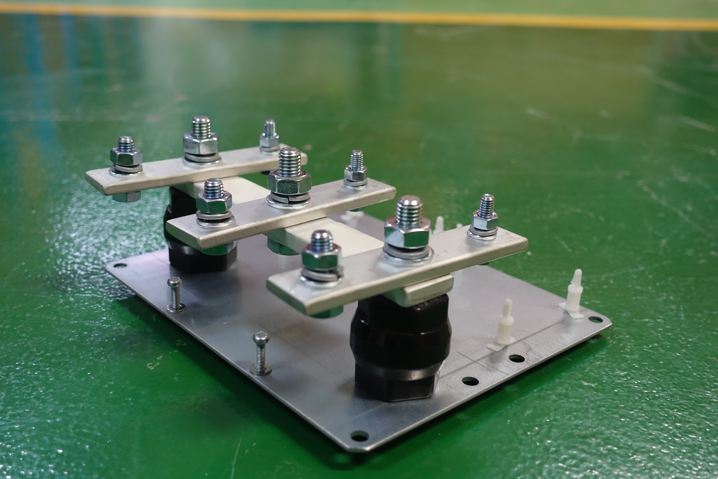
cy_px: 240
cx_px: 359
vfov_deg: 33.4
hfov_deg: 48.5
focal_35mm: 40
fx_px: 798
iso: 800
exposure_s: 1/25
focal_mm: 14.5
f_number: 2.8
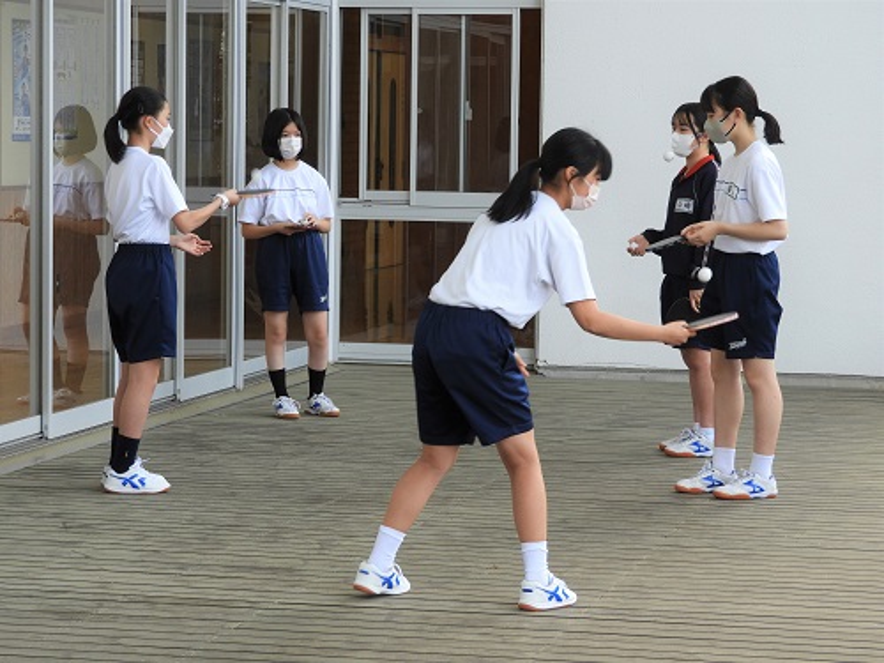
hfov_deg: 17.1
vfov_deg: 12.9
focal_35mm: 115
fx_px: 2937
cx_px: 442
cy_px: 332
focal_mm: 20.6
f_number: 5
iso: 140
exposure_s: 1/60
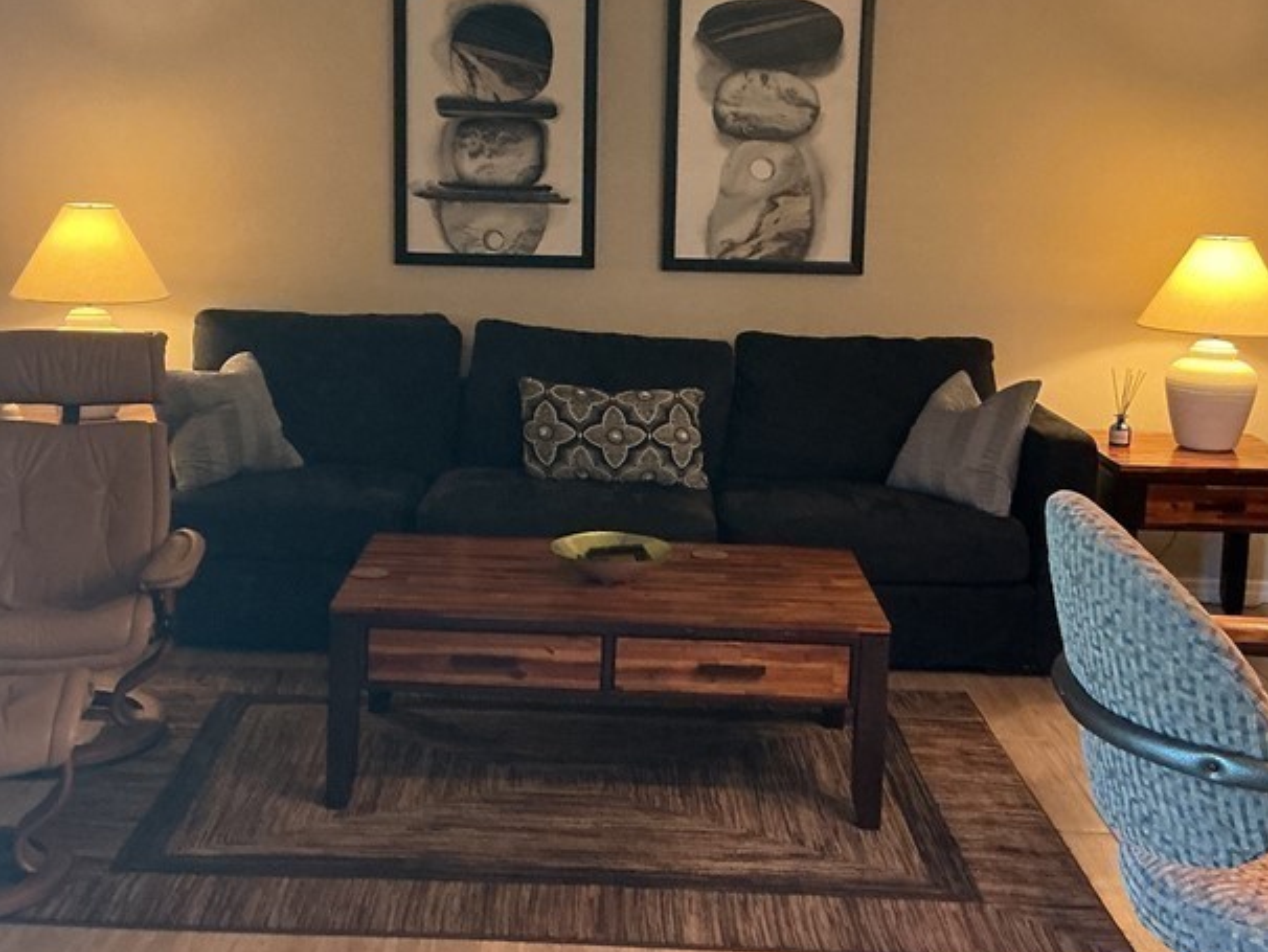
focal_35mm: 49
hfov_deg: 38.9
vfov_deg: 29.6
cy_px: 377
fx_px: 1796
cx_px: 594
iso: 200
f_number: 1.8
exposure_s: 1/60
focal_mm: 3
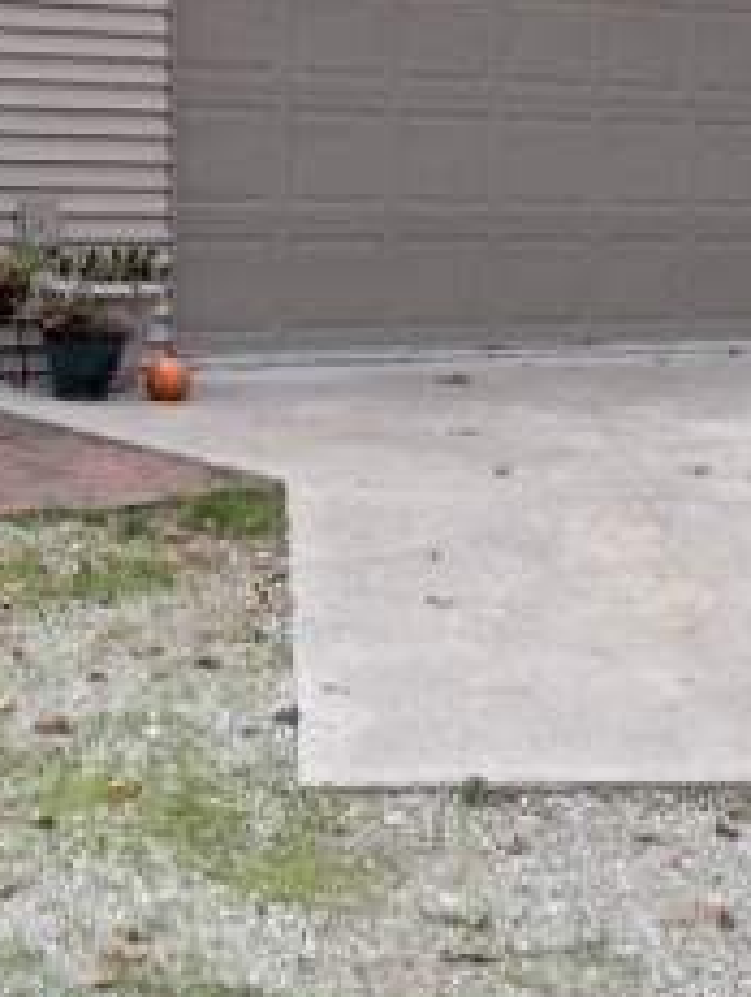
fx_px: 3491
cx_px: 505
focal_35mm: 121
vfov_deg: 16.1
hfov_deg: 12.3
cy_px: 160
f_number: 2.4
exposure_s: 1/120
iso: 64
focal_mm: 4.28
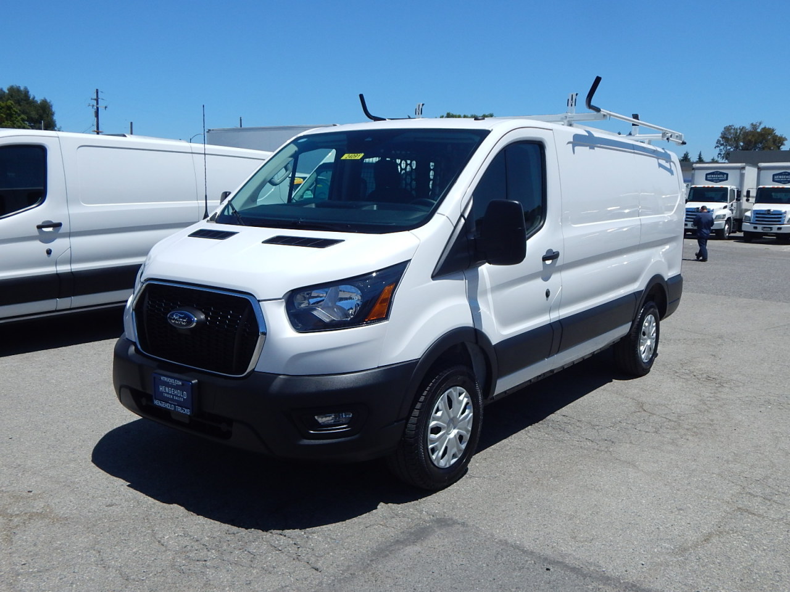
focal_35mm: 31
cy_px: 296
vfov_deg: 45.4
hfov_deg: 58.4
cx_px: 395
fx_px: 707
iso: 125
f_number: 6.5
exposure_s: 1/1000
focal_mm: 5.6
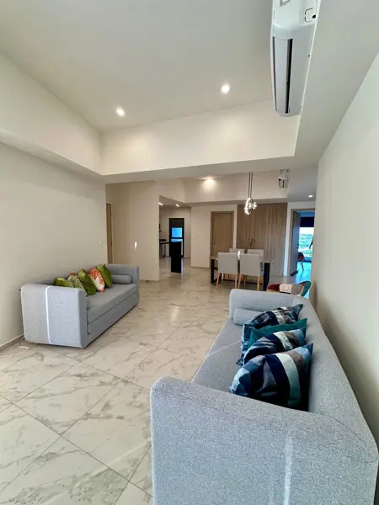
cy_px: 252
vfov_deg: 102.1
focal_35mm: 14
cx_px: 190
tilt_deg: -4.4
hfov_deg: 85.7
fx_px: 204
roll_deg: -0.7
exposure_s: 1/120
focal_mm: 2.22
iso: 250
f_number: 2.2
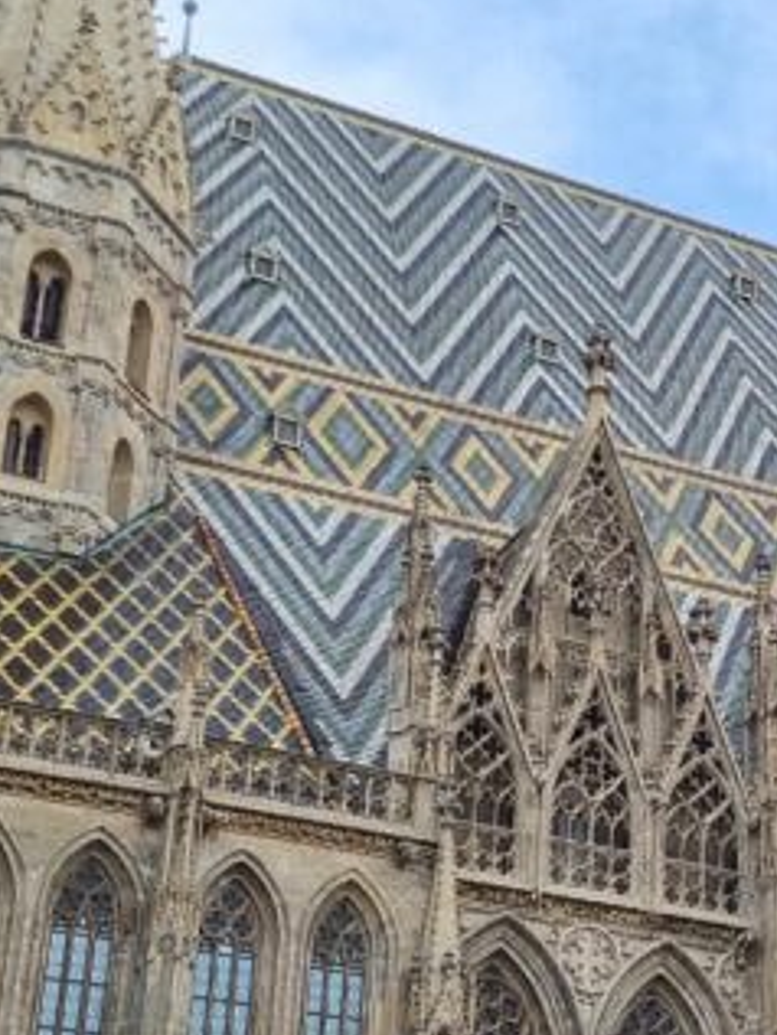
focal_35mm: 84
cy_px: 542
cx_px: 885
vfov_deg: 23.3
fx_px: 2512
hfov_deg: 16.9
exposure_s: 1/1256
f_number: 1.8
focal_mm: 5.4
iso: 50
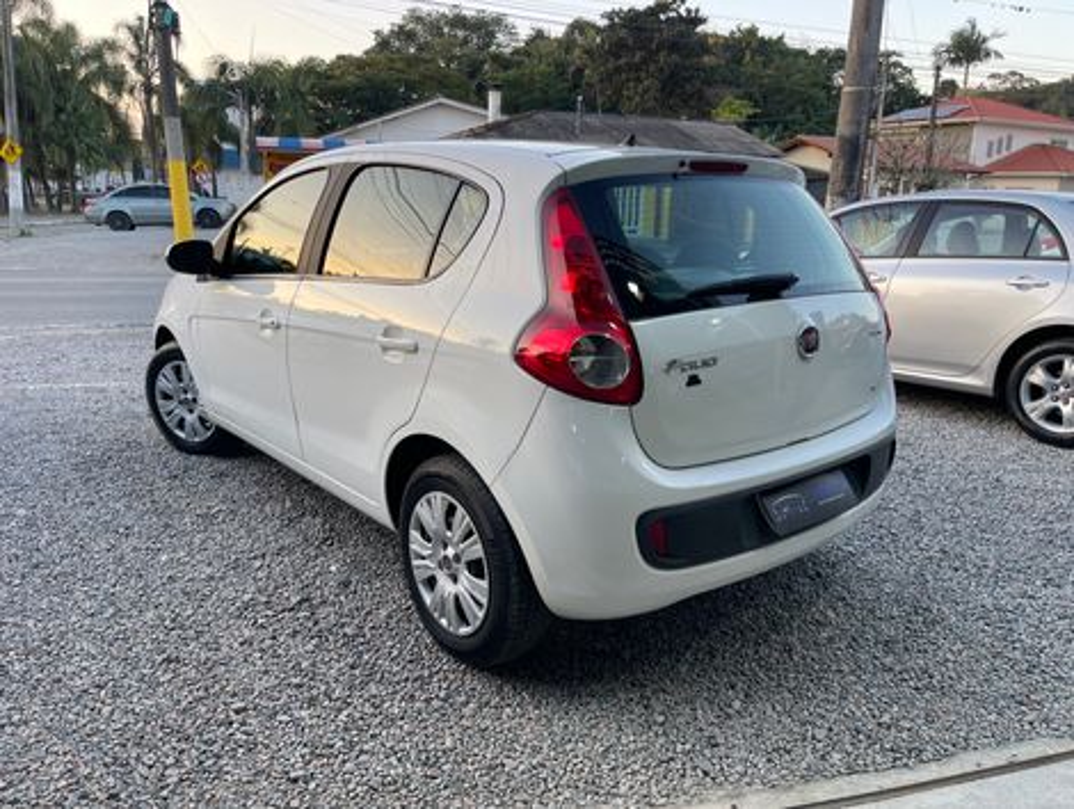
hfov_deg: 69.3
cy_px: 404
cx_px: 537
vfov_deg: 55.0
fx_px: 777
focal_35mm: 25
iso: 32
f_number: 1.6
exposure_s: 1/129
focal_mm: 5.1
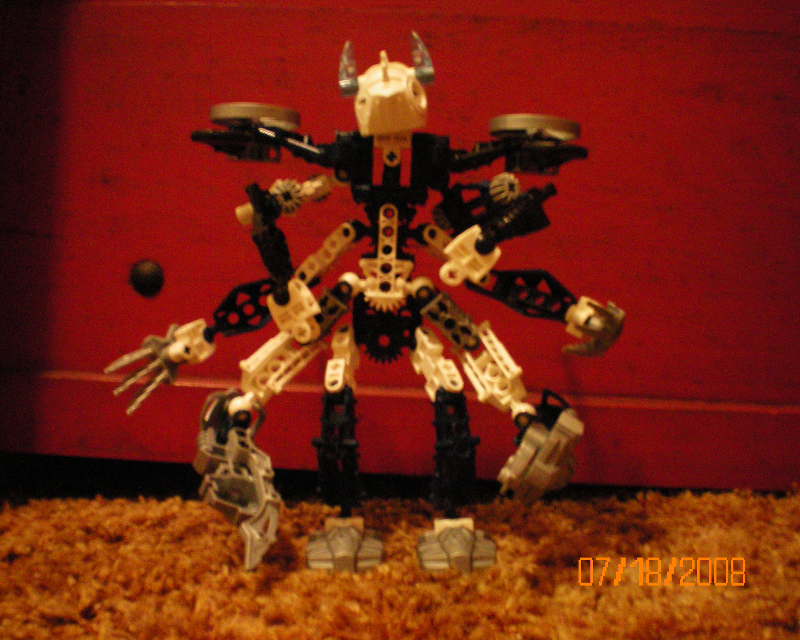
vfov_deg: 37.3
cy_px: 323
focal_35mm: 40
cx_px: 397
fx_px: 947
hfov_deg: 45.8
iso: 400
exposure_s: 1/2
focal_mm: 6.3
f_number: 3.1
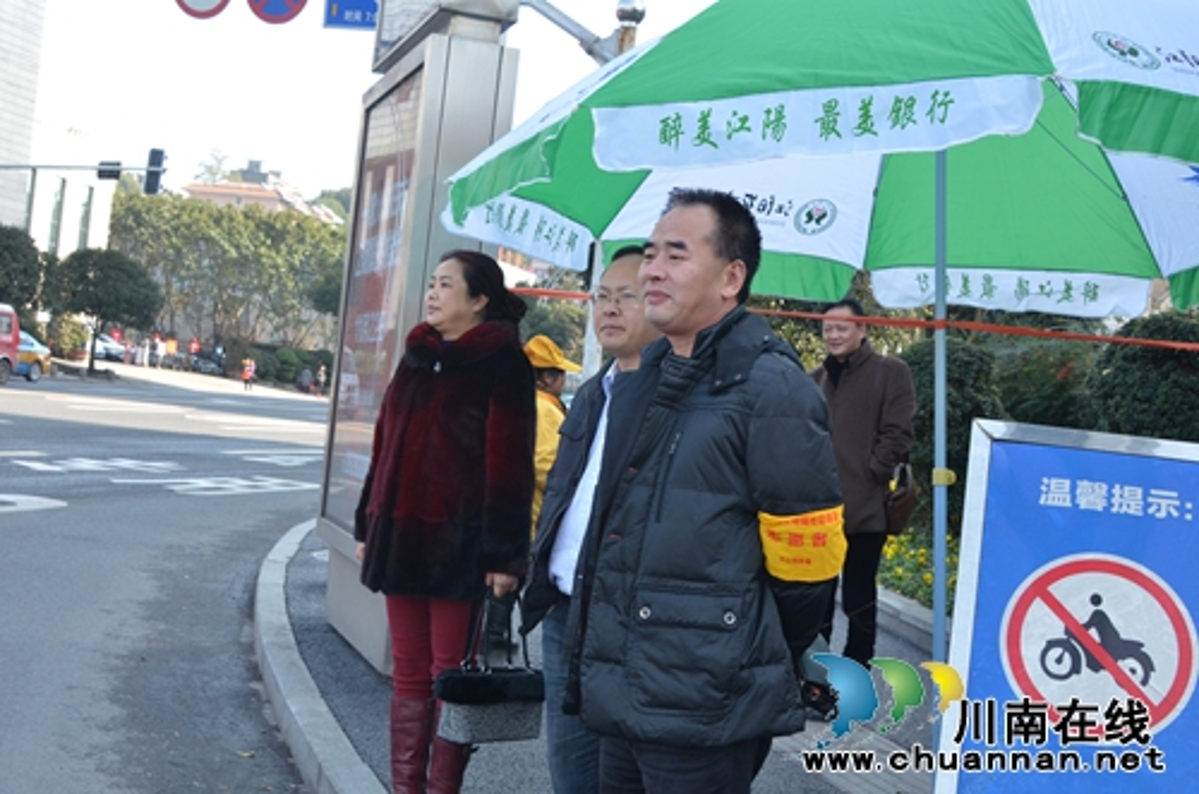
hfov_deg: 41.2
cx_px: 600
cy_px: 397
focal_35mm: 48
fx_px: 1595
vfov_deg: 27.9
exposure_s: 1/350
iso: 640
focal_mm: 32
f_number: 9.5
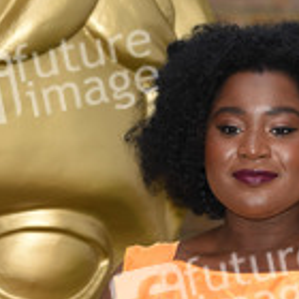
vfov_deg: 4.6
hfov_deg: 4.6
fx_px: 3684
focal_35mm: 377
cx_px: 283
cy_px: 402
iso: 400
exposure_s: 1/250
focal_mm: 155
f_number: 5.6
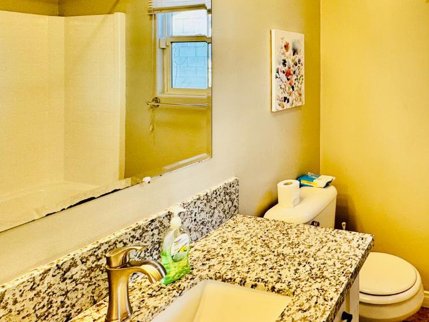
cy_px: 70
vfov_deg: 47.4
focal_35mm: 28
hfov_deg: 56.6
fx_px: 347
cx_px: 369
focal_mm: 2.22
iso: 125
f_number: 2.2
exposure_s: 1/120
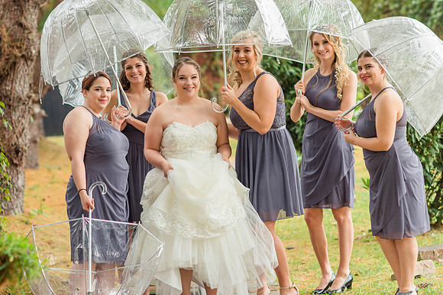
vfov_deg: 10.8
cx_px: 222
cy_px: 148
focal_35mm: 128
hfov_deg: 16.1
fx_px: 1569
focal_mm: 85
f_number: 2.5
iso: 320
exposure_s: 1/125
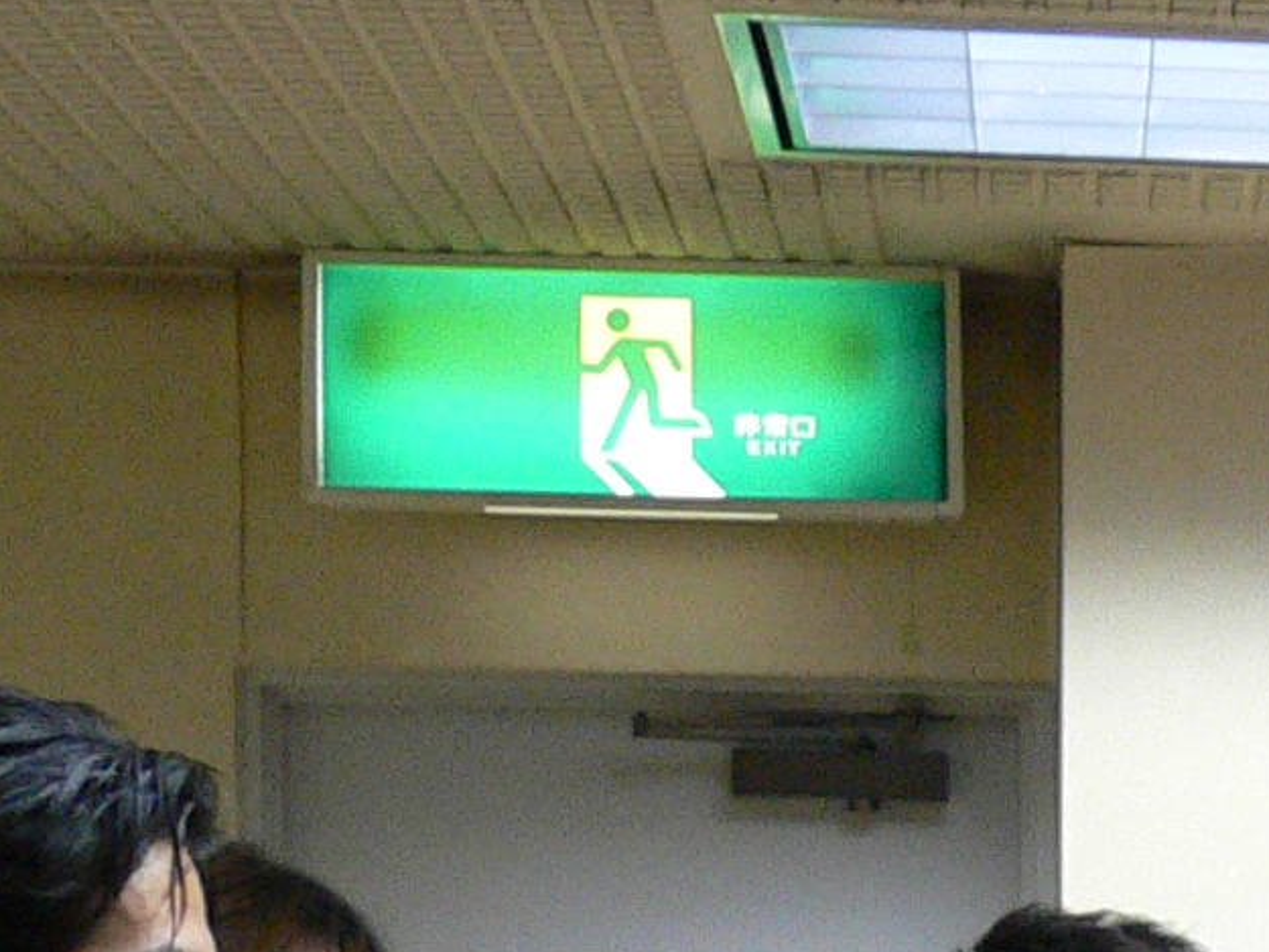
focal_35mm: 168
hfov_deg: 11.3
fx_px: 6160
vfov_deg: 8.5
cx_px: 1947
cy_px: 1673
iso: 200
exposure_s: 1/15
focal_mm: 6.8
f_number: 3.1
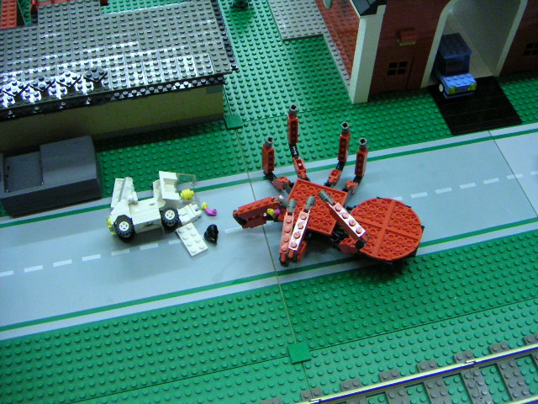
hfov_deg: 46.8
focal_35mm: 40
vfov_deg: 36.0
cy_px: 202
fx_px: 622
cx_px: 269
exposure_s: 1/20
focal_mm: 5.3
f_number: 2.9
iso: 400
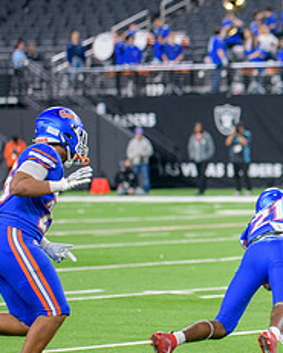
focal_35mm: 295
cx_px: 389
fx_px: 3087
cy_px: 198
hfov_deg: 5.2
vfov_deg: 6.6
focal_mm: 125
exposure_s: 1/400
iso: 1000
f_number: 2.8
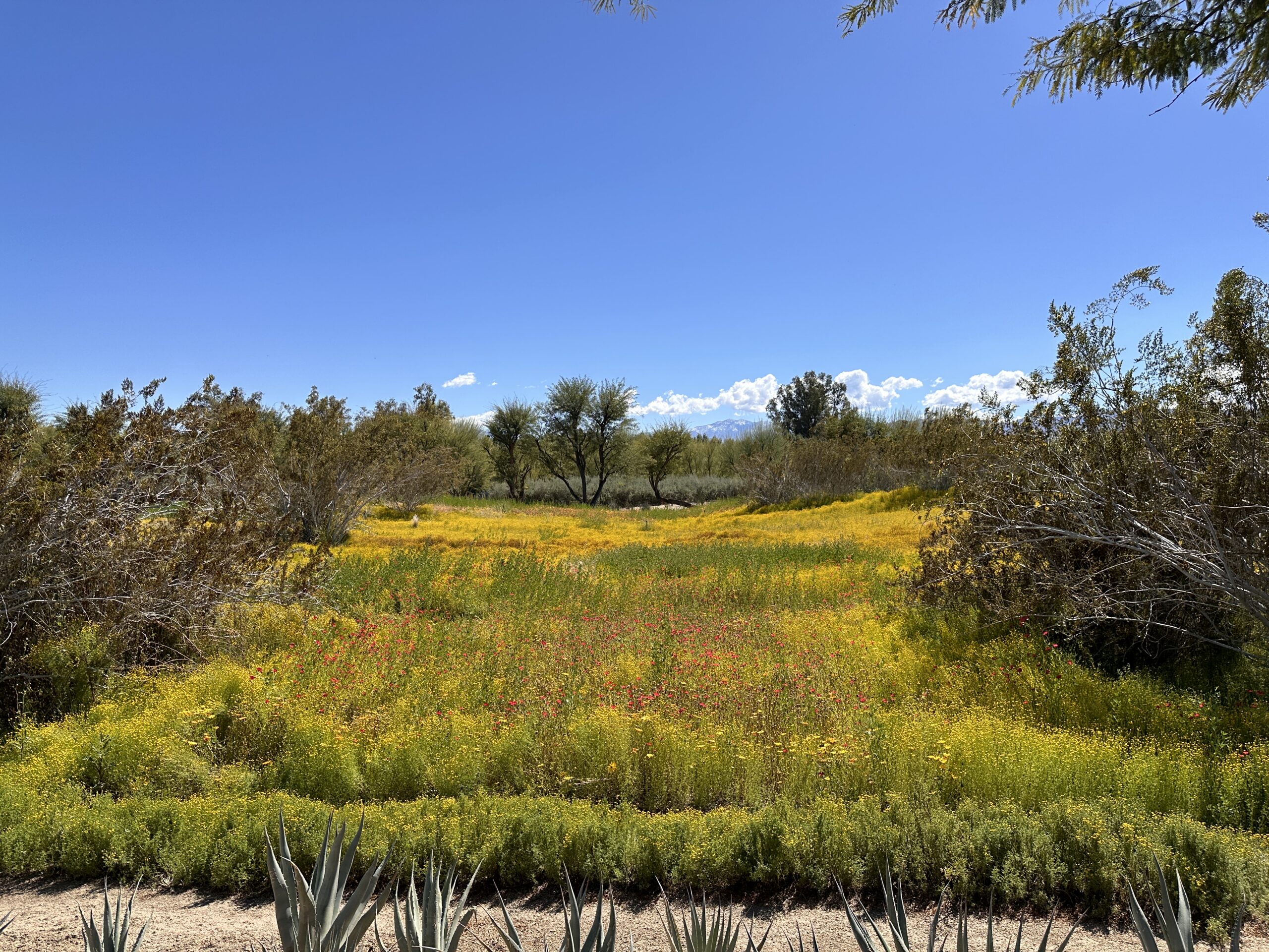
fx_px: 880
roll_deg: -0.6
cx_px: 634
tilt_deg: +1.4
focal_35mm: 24
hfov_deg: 71.6
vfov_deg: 56.8
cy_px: 476
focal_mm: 6.86
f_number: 1.78
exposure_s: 1/5525
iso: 80
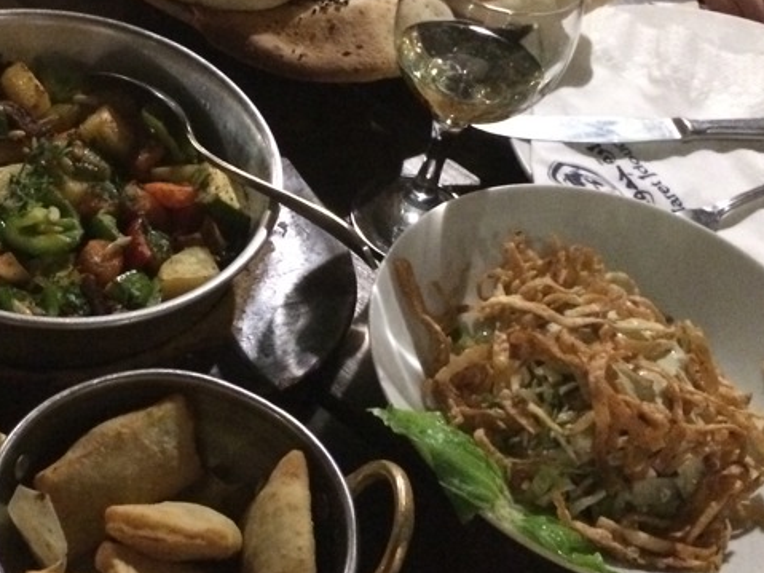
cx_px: 220
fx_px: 1368
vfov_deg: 23.5
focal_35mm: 62
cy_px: 171
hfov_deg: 30.8
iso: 1250
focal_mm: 4.15
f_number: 2.2
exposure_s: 1/17
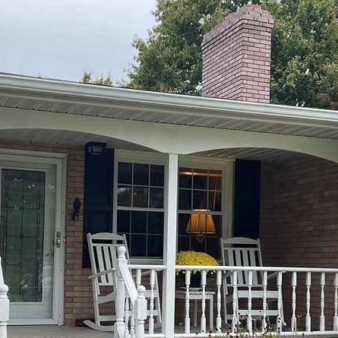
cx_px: 118
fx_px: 652
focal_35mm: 59
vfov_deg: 28.7
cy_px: 251
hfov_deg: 28.9
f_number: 1.8
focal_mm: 3
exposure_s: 1/60
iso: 50
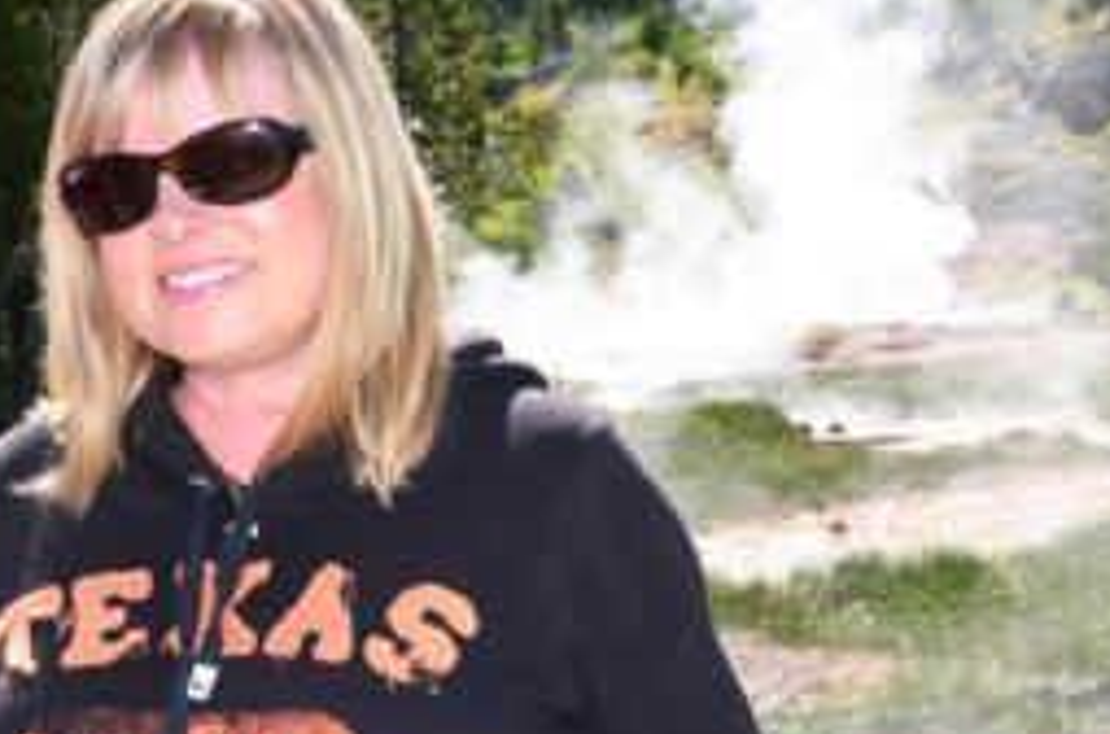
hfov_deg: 29.2
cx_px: 852
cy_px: 325
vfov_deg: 19.9
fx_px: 2091
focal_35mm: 68
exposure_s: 1/200
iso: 200
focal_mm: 18
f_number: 11
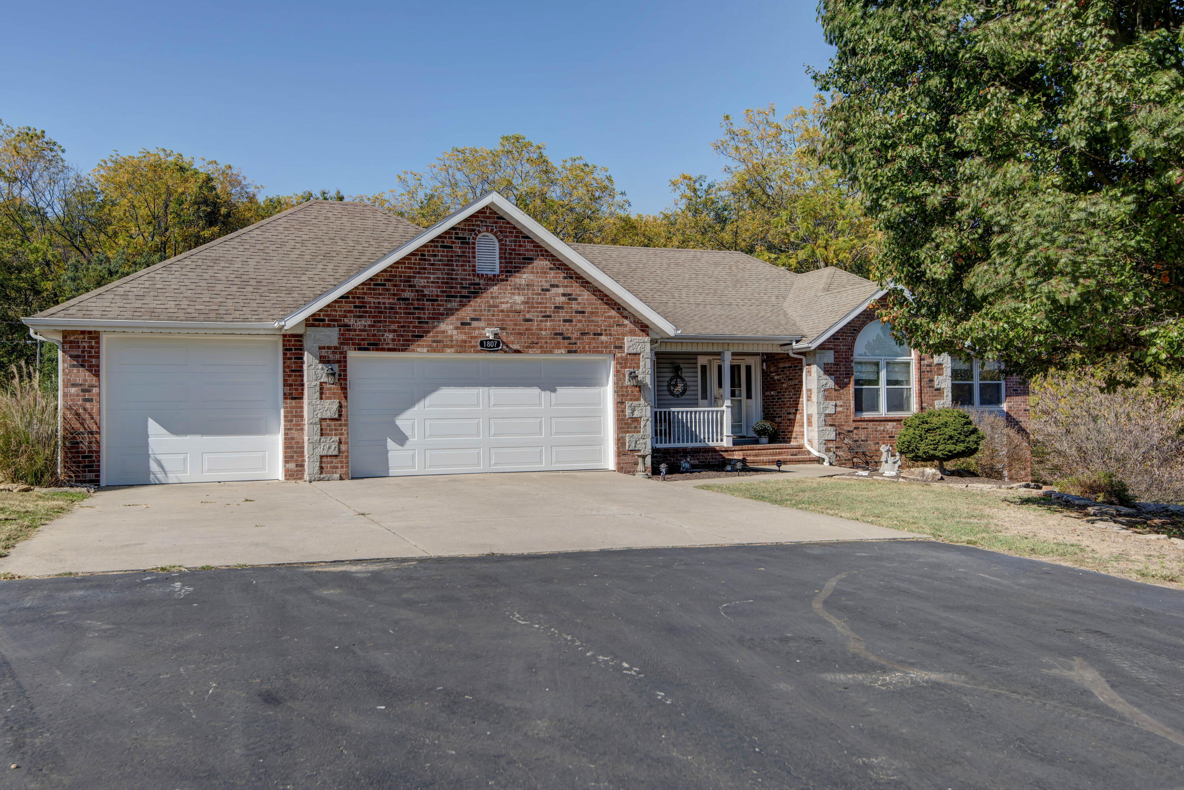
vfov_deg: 45.0
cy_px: 395
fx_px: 954
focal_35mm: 29
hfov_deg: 63.6
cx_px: 592
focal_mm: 29
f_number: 6.7
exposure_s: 1/500
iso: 100
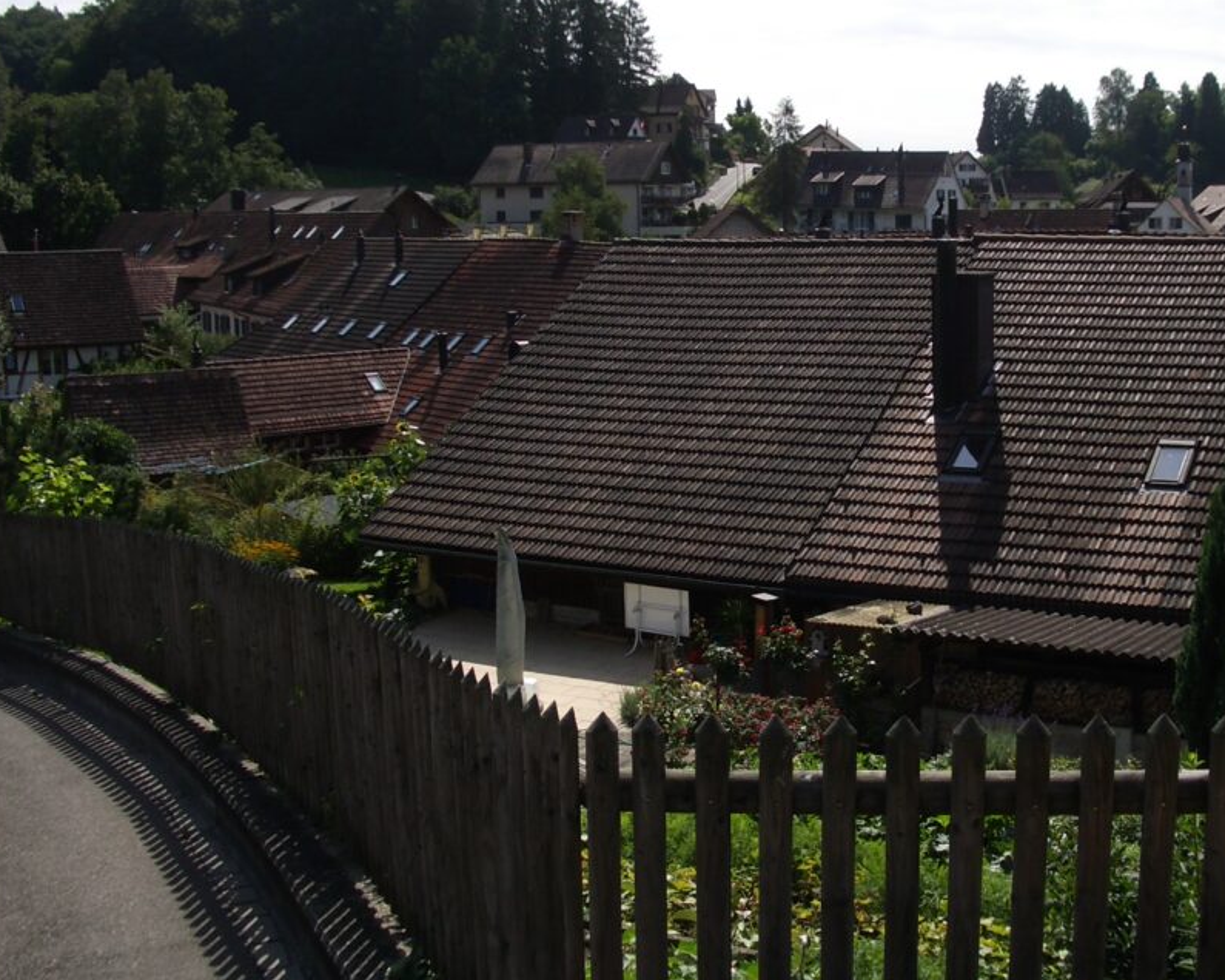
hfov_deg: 41.7
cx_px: 770
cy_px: 413
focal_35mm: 44
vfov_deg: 34.1
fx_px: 1595
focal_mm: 5.8
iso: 80
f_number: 4.3
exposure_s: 1/500
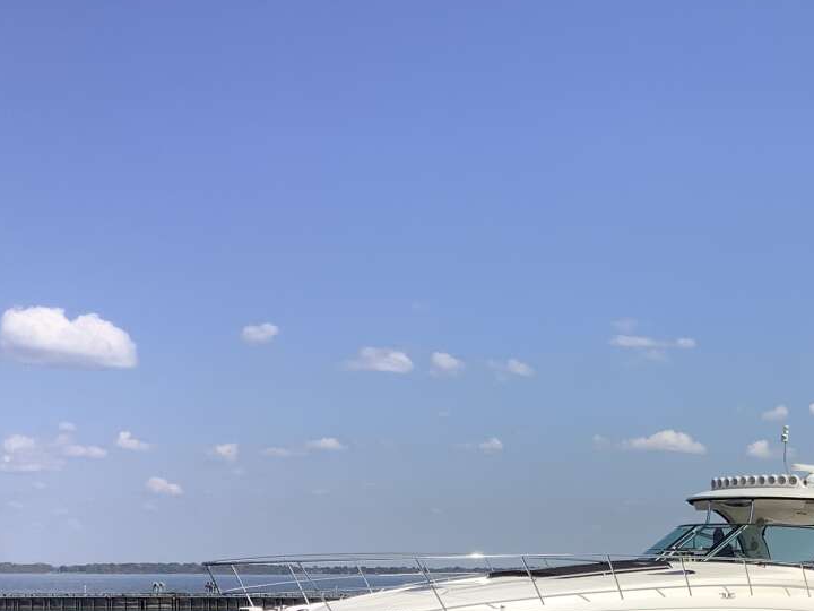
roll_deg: +0.3
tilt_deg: -0.4
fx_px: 1458
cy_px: 602
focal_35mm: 62
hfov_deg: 30.1
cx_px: 701
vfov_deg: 22.8
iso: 25
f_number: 2.4
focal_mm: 3.3
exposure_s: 1/2262
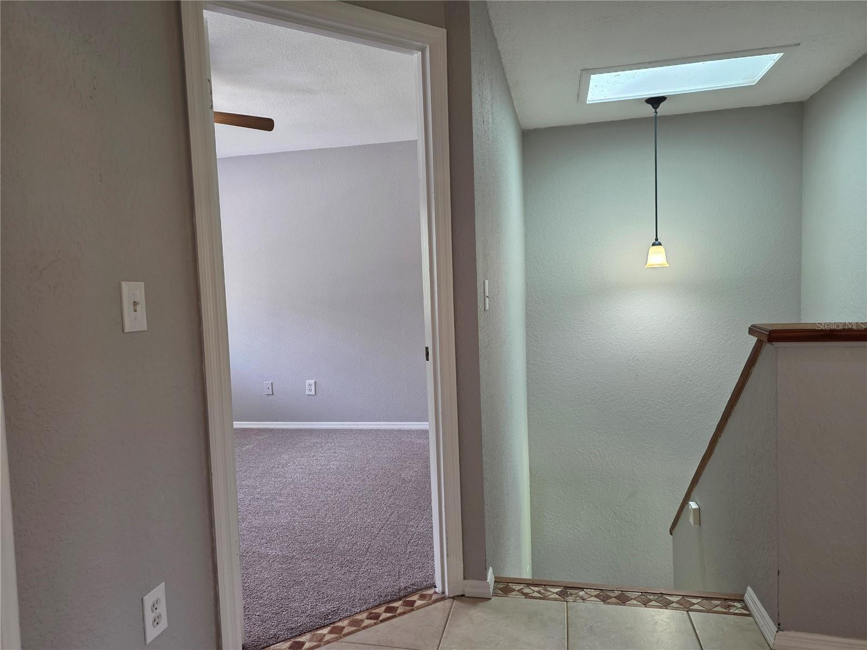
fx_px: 576
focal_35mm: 23
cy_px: 325
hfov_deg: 73.9
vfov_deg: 58.9
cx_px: 434
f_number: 1.7
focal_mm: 6.3
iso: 160
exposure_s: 1/120
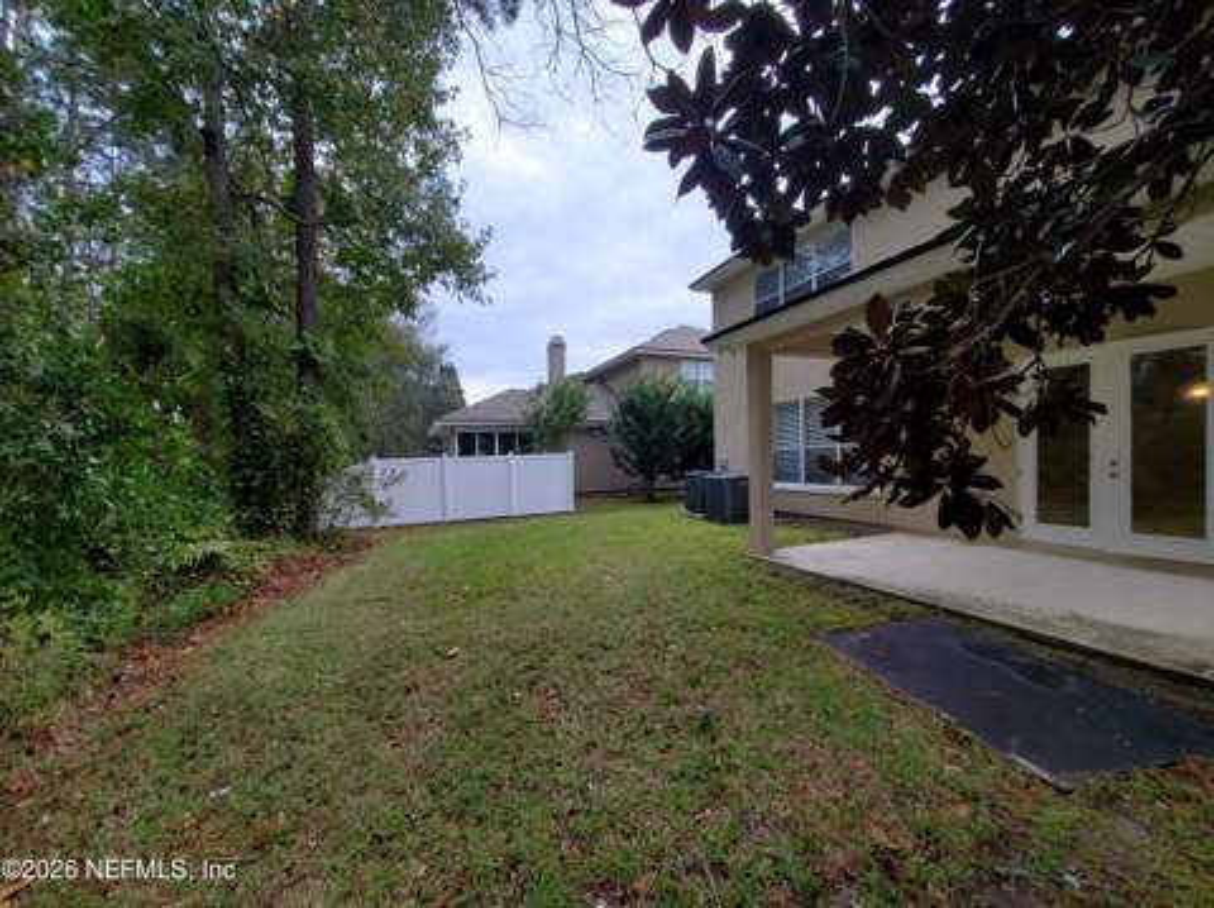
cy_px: 454
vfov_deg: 89.8
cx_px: 607
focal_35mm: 13
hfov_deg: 106.2
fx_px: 455
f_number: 2.2
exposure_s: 1/188
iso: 50
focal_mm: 1.8
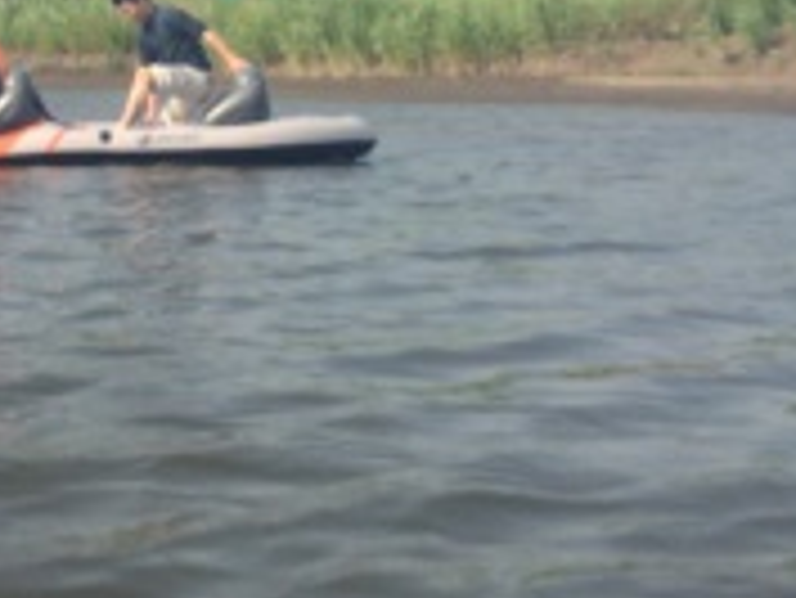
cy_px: 58
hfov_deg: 25.1
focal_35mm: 76
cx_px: 135
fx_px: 1749
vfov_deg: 19.1
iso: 40
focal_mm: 4.12
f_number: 2.2
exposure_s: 1/1786
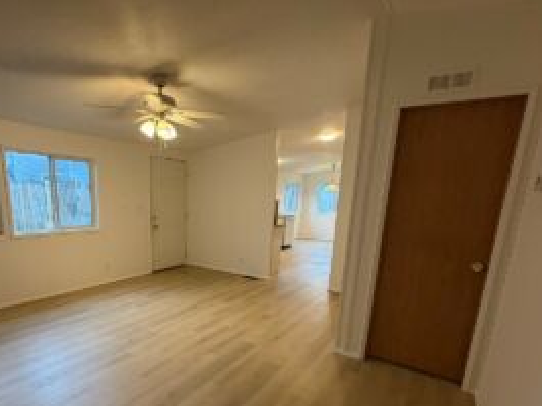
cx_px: 229
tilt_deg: -13.3
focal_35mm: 21
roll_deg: -1.4
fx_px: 329
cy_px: 270
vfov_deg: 61.9
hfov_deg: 78.5
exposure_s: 1/60
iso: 320
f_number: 2.2
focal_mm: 2.22
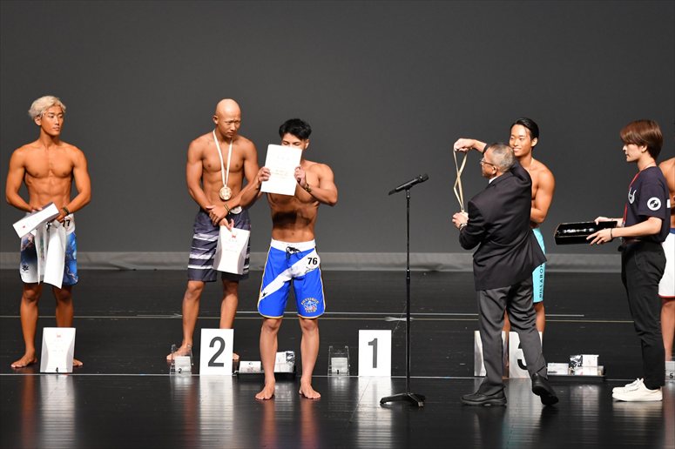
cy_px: 224
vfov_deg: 6.1
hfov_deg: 9.2
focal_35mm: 225
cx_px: 338
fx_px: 4217
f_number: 5.6
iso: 2500
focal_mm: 150
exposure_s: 1/400
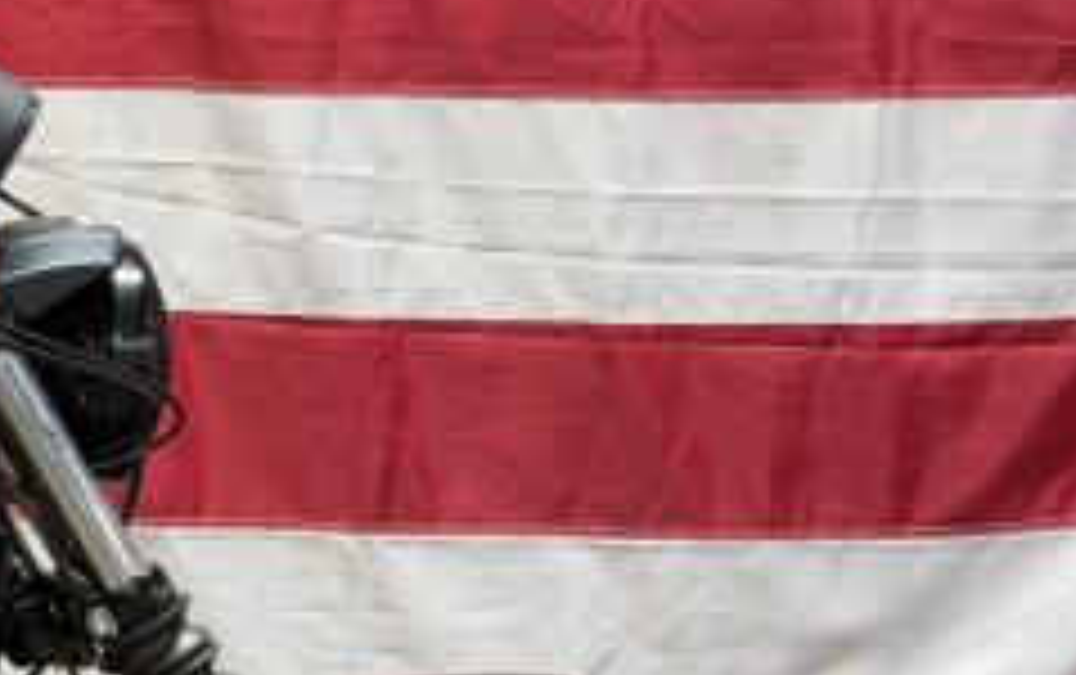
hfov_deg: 11.7
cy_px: 918
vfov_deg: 7.6
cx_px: -563
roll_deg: -0.3
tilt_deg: -12.6
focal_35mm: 170
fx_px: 4991
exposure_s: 1/60
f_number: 1.78
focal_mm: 6.76
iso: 80
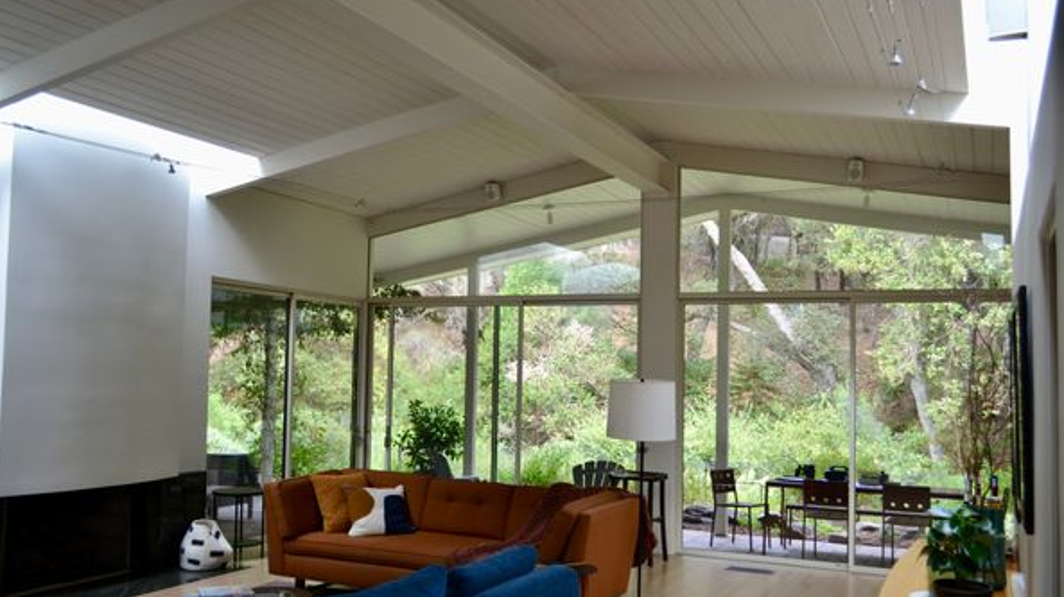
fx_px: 987
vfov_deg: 33.7
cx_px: 535
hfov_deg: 56.6
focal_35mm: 35
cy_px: 310
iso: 400
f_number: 4.5
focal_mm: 22
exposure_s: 1/80
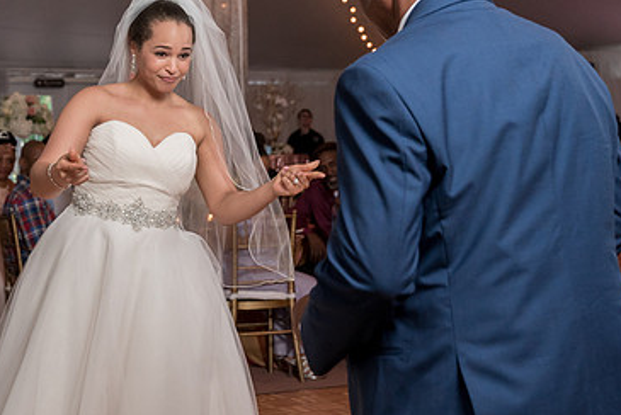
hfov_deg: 25.1
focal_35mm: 80
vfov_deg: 17.0
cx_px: 166
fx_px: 1381
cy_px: 115
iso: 2000
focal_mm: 40
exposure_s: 1/200
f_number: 4
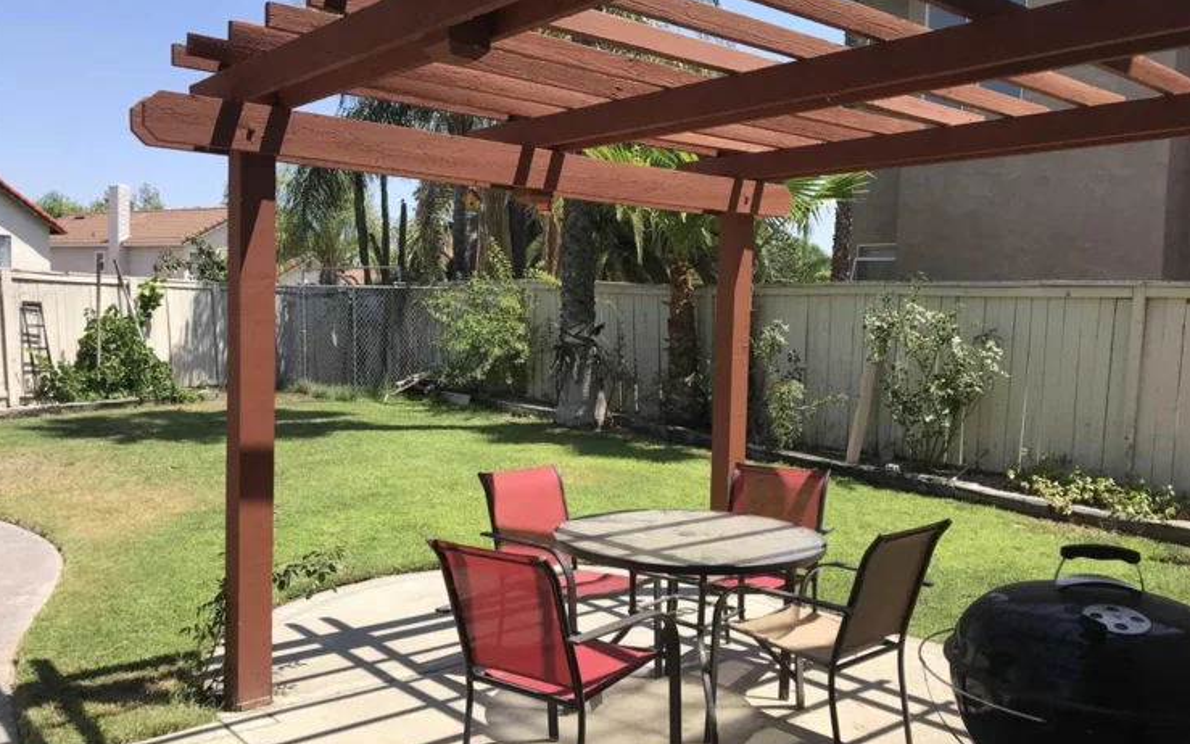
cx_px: 592
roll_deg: -1.3
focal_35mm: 30
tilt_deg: -3.0
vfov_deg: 41.8
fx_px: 973
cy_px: 386
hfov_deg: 62.9
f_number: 1.8
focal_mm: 3.99
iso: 20
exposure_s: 1/1429
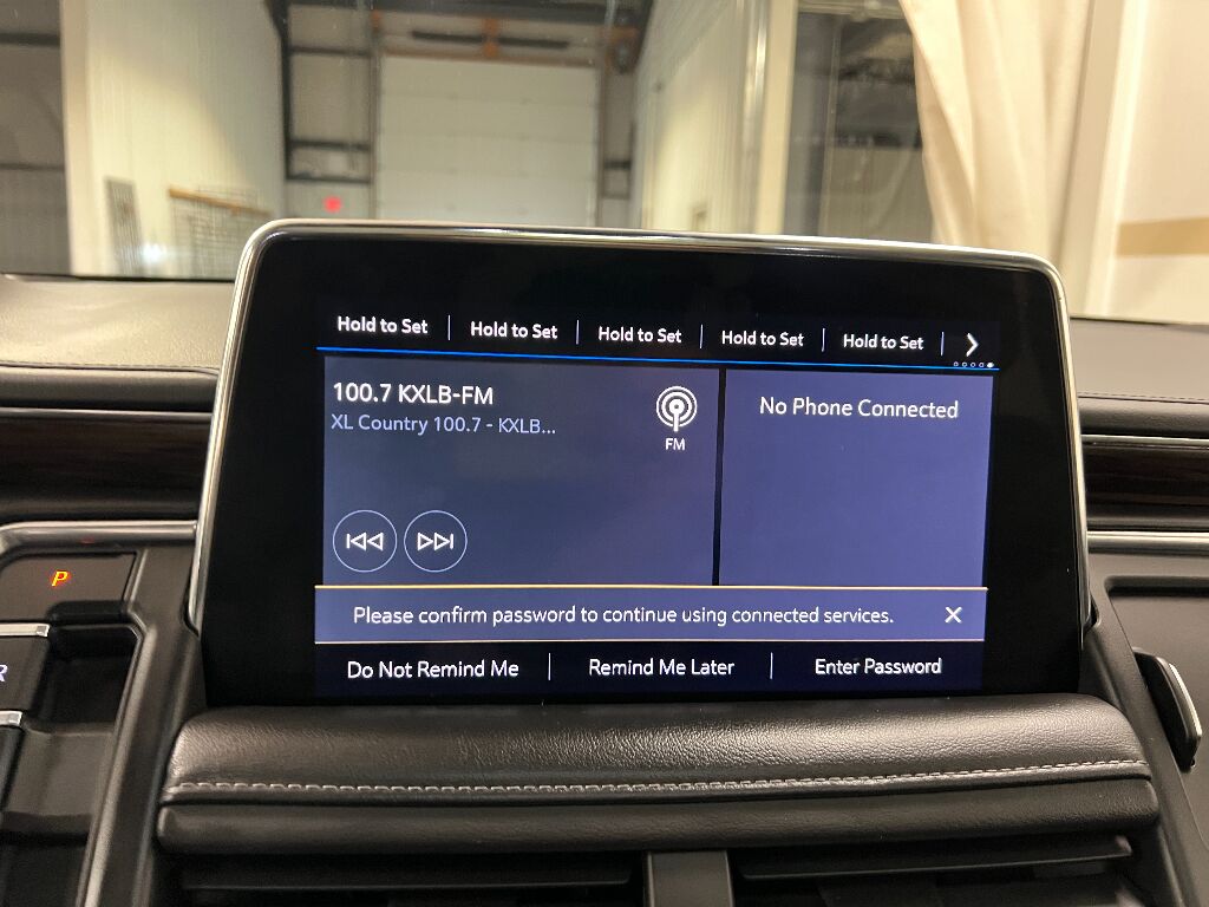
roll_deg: -2.6
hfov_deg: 67.3
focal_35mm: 26
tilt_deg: -14.3
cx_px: 604
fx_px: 908
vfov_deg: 53.1
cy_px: 454
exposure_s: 1/40
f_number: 1.5
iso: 400
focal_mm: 5.7
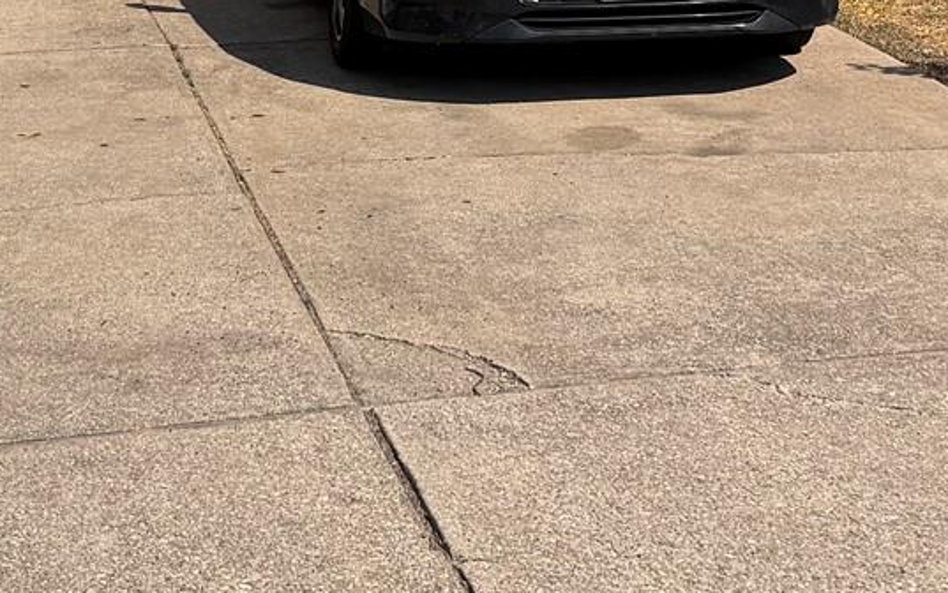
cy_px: -595
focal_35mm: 97
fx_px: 2507
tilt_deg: +4.8
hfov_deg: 21.4
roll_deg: +0.4
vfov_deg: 12.0
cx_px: 440
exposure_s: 1/6711
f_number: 1.78
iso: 80
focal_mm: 6.76
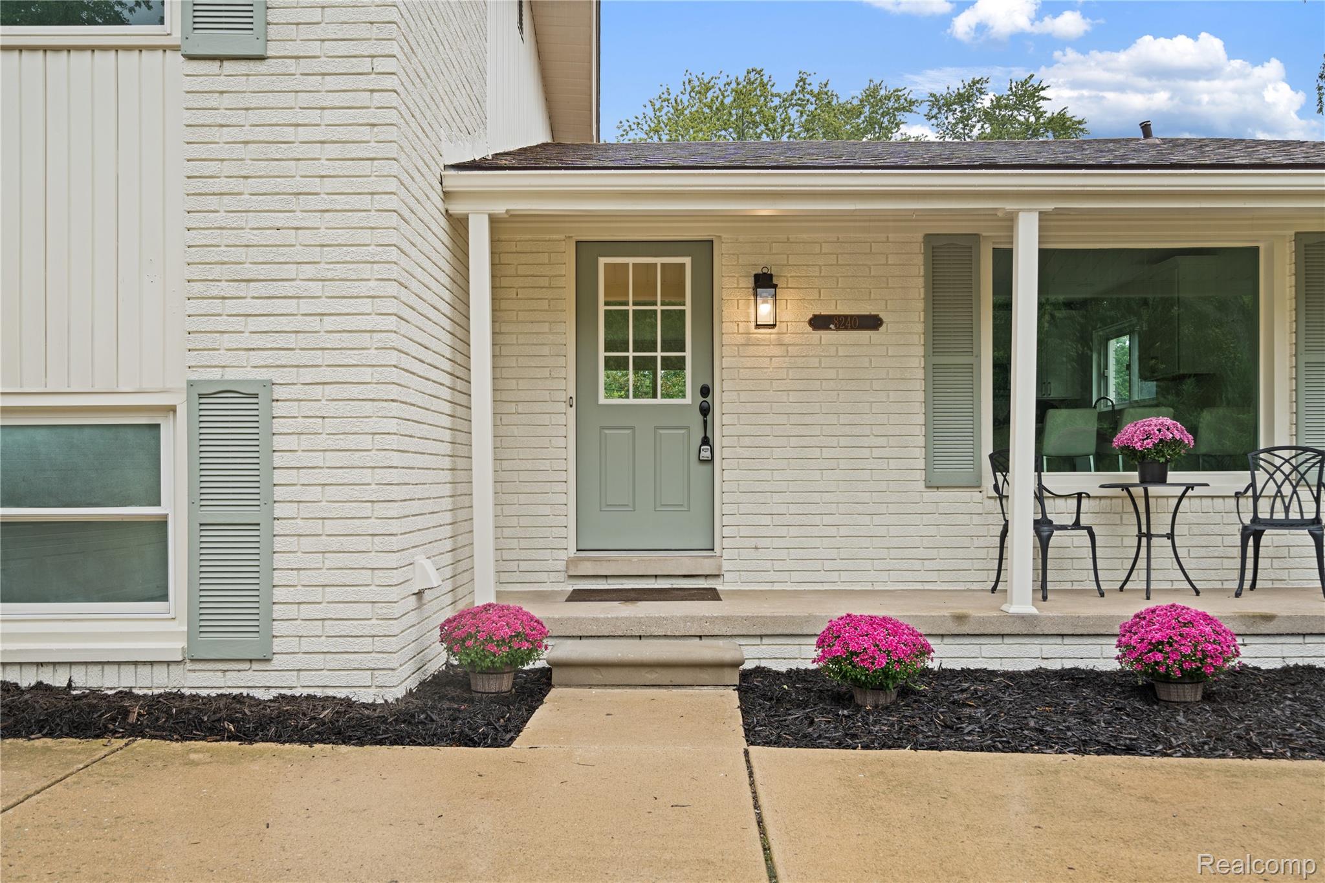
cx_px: 662
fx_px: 1067
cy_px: 442
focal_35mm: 29
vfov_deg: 45.0
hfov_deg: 63.7
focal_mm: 29
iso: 320
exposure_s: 1/8
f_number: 8
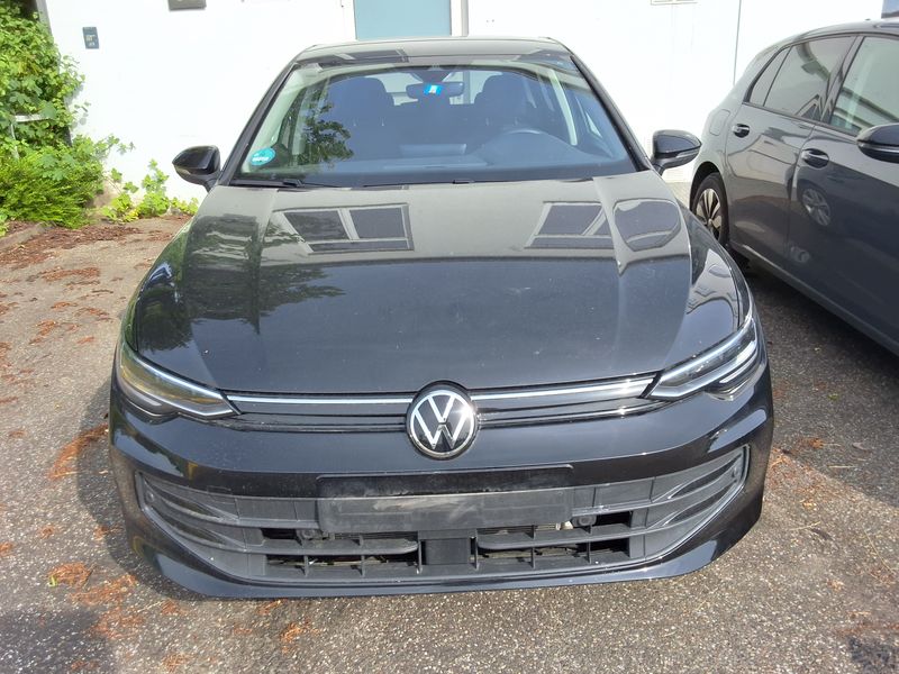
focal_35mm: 28
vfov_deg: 49.7
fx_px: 727
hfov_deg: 63.4
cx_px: 450
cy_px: 337
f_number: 1.9
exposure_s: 1/1094
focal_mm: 2.91
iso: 32
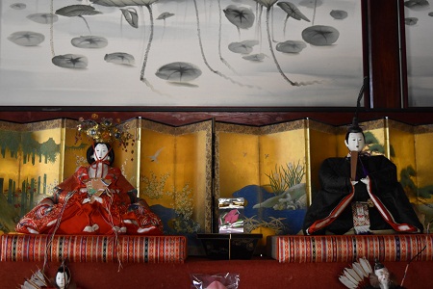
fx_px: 686
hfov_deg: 35.1
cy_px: 144
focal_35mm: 57
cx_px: 216
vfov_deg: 23.8
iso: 2200
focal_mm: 38
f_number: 4.8
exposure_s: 1/60
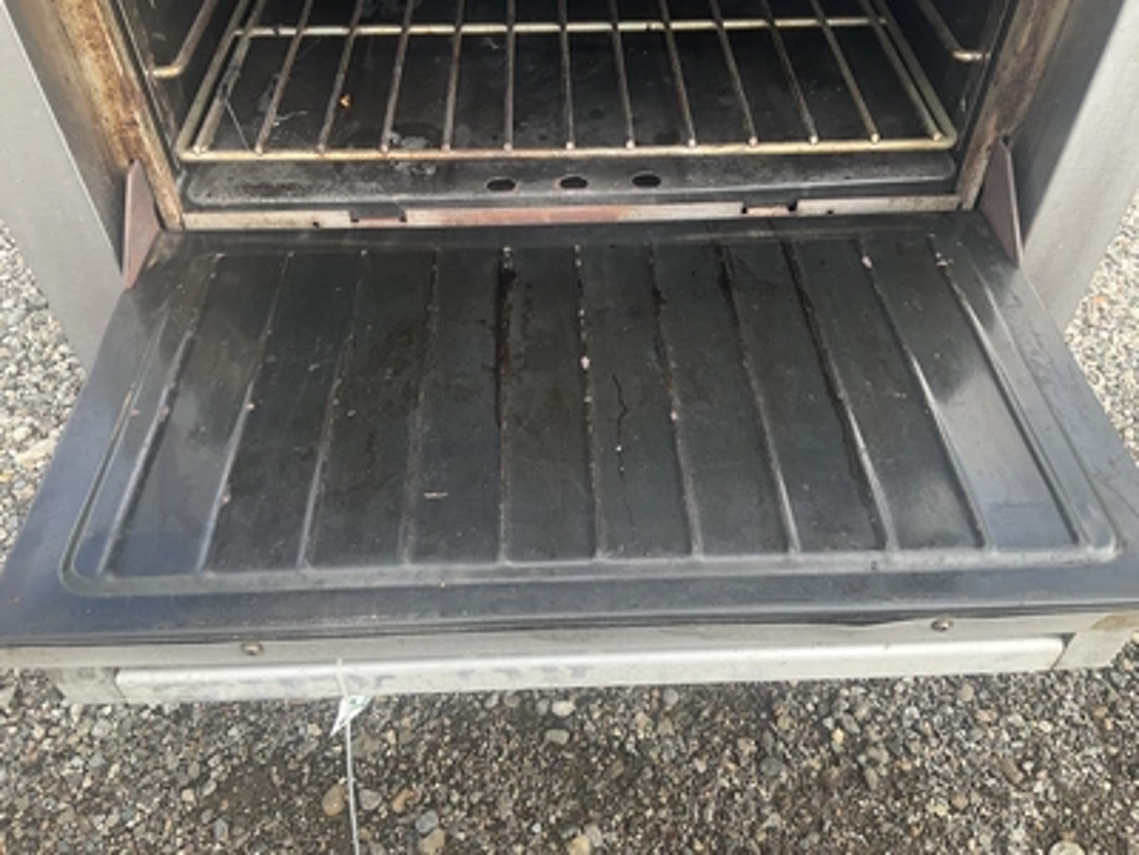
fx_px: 954
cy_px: 428
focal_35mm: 29
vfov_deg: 48.2
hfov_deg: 61.7
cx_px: 570
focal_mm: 3
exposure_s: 1/151
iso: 20
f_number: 1.8
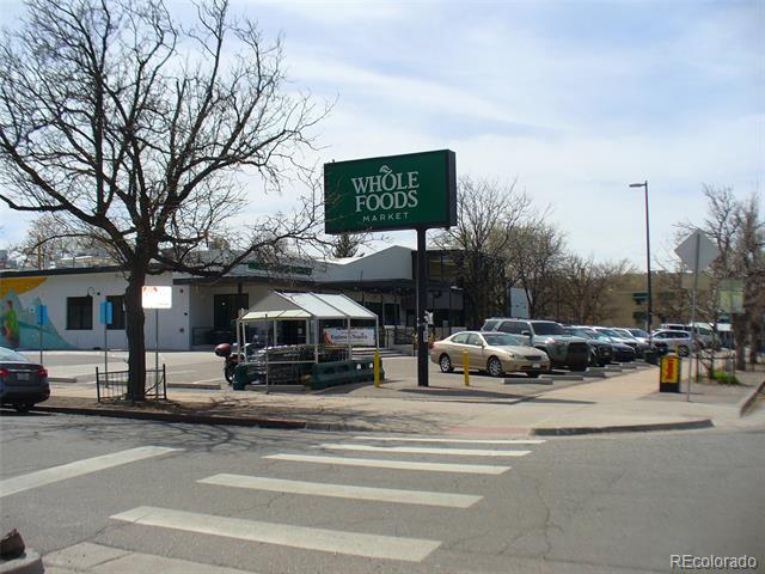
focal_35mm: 37
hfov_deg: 50.1
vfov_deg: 38.7
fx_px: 818
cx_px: 382
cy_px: 287
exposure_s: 1/500
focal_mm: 6.1
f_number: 5.6
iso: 80
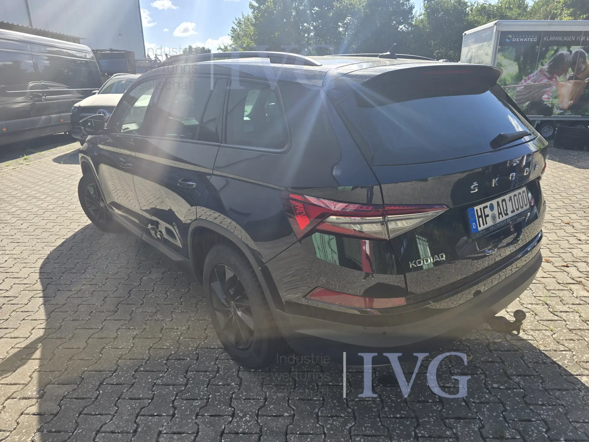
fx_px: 391
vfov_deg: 58.9
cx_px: 294
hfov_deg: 73.9
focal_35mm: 23
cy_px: 221
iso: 12
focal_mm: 6.3
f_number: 1.7
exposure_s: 1/547
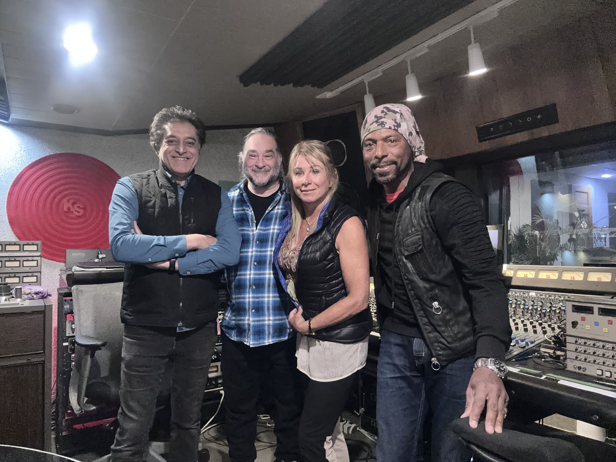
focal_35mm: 23
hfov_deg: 73.9
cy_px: 231
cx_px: 308
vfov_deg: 58.9
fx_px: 409
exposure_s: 1/25
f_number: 1.9
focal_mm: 2.7
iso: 500
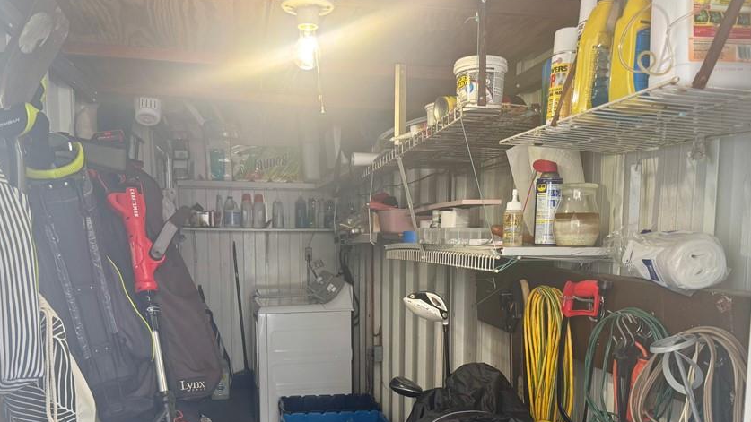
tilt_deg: -5.9
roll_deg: -0.4
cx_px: 355
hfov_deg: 61.0
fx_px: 637
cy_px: 303
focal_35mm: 32
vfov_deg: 36.1
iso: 125
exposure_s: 1/60
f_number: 1.78
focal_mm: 6.76
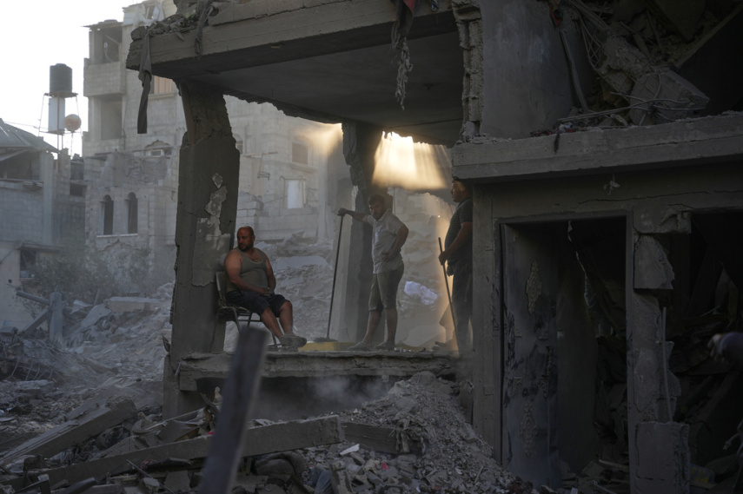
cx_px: 372
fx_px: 1444
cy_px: 247
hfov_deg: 28.9
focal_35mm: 70
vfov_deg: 19.4
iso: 100
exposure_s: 1/800
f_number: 2.8
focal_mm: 70
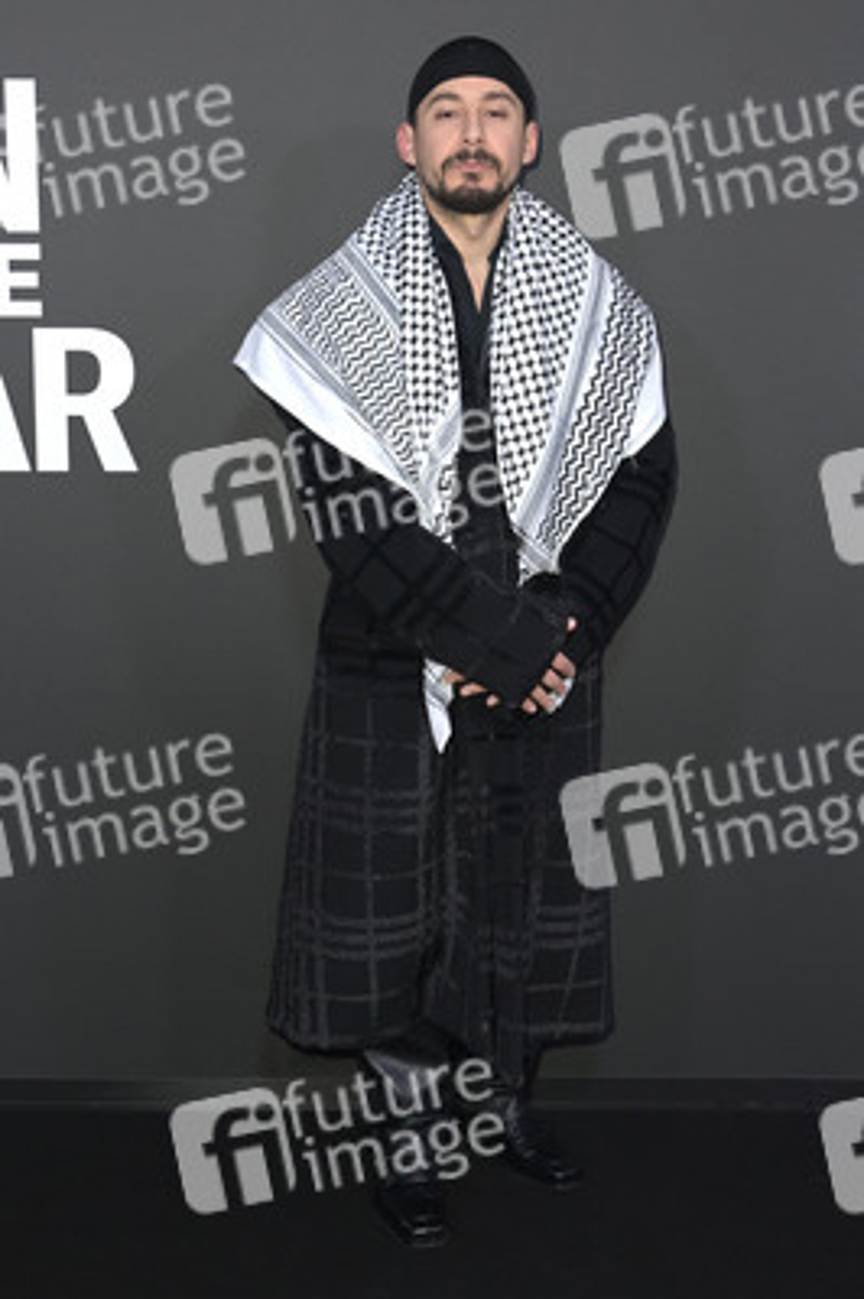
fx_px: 1442
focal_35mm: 40
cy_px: 650
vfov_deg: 48.5
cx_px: 432
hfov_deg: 33.3
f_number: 5.6
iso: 1000
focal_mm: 40
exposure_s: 1/250
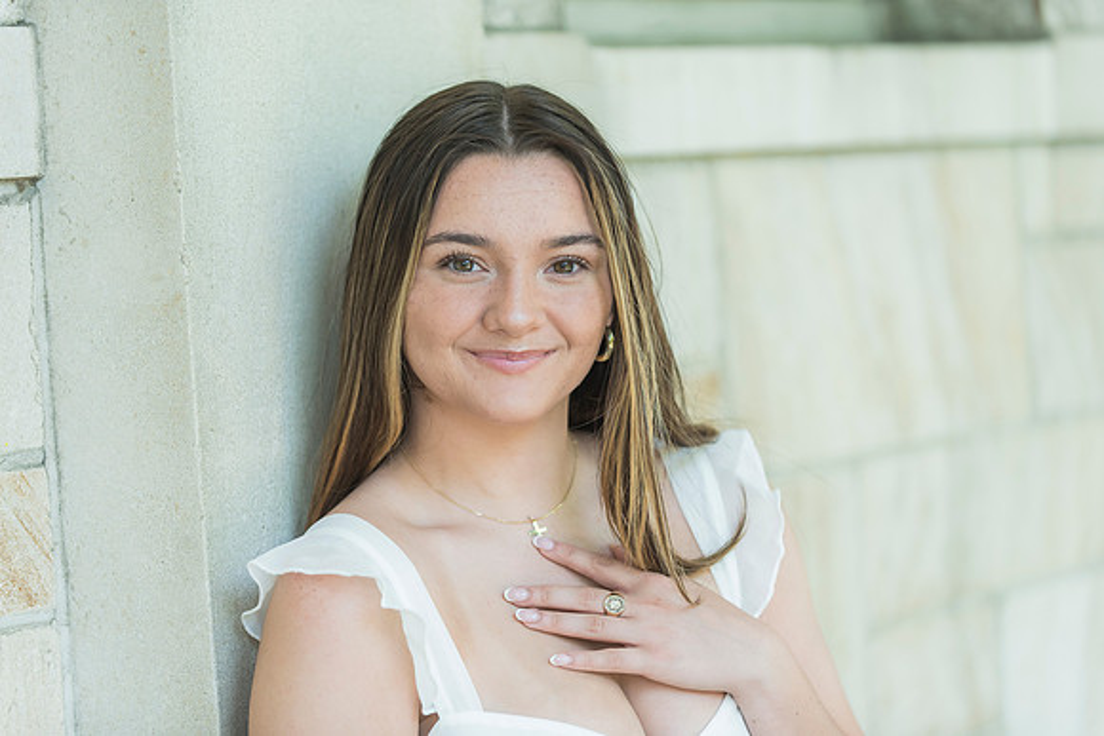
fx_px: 3784
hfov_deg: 16.6
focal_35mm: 123
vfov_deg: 11.1
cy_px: 358
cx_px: 538
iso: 320
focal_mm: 120
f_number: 2.8
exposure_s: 1/200
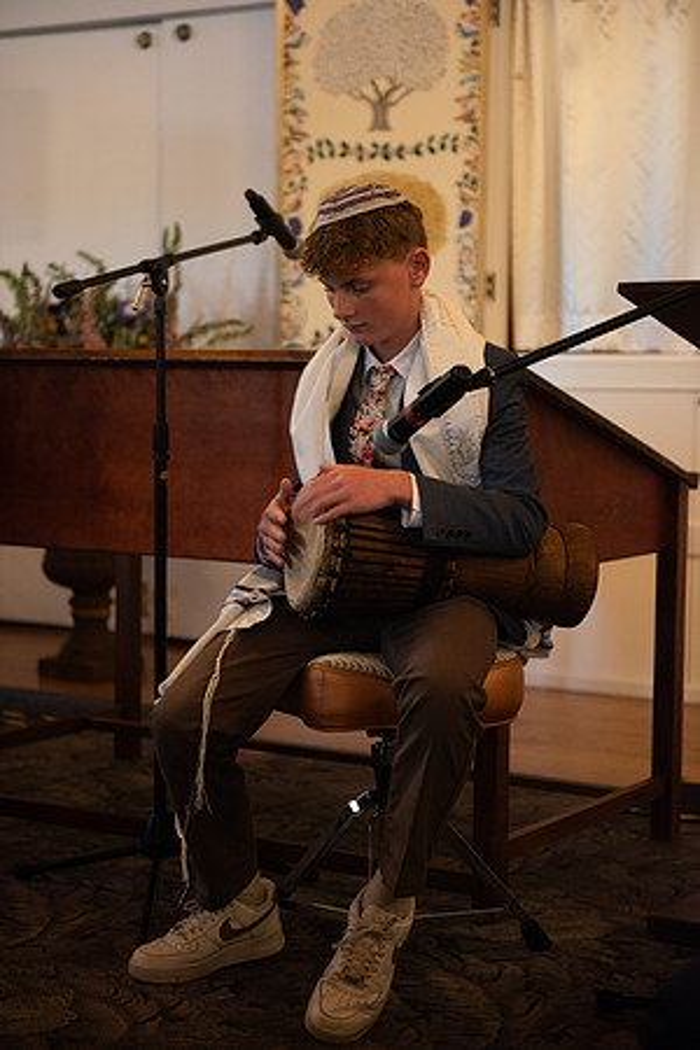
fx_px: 2042
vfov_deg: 28.8
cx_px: 350
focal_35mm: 70
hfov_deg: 19.5
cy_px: 525
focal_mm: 70
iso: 1250
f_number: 2.8
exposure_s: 1/125
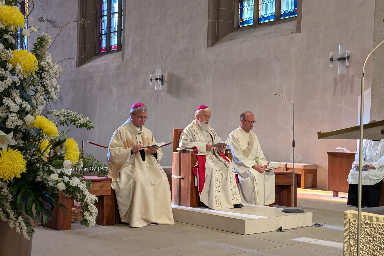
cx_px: 188
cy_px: 134
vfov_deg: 26.5
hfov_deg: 38.9
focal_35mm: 51
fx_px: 544
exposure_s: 1/99.9
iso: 345
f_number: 1.85
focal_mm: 6.81
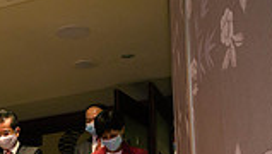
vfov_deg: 9.6
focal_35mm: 123
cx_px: -72
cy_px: 249
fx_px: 888
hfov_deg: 16.5
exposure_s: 1/160
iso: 800
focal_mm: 15
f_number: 2.8
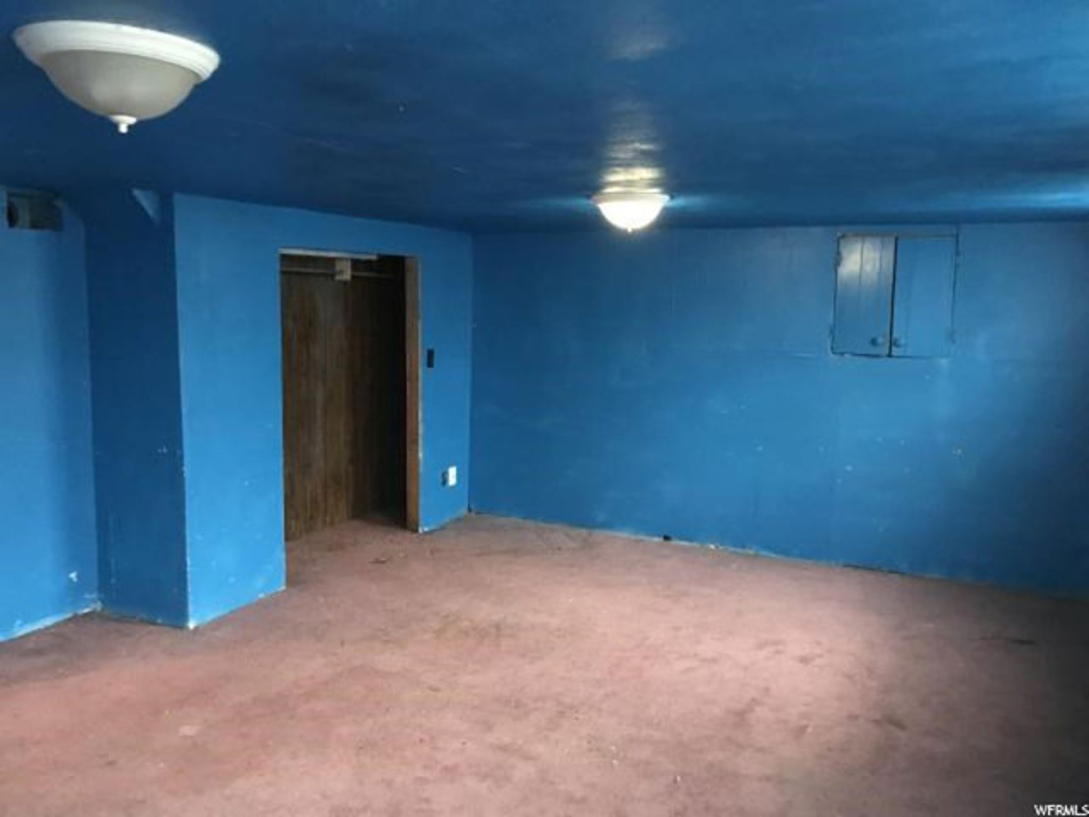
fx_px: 881
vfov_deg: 49.7
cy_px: 408
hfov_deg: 63.4
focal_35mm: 28
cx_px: 544
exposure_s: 1/4
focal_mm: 3.99
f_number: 1.8
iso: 100
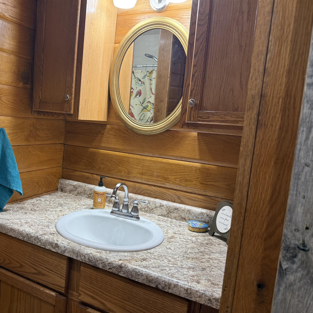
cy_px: 153
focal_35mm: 29
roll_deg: -4.8
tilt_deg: -5.7
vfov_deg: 55.6
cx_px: 101
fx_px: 297
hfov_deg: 54.3
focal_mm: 6.76
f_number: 1.78
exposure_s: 1/60
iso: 200
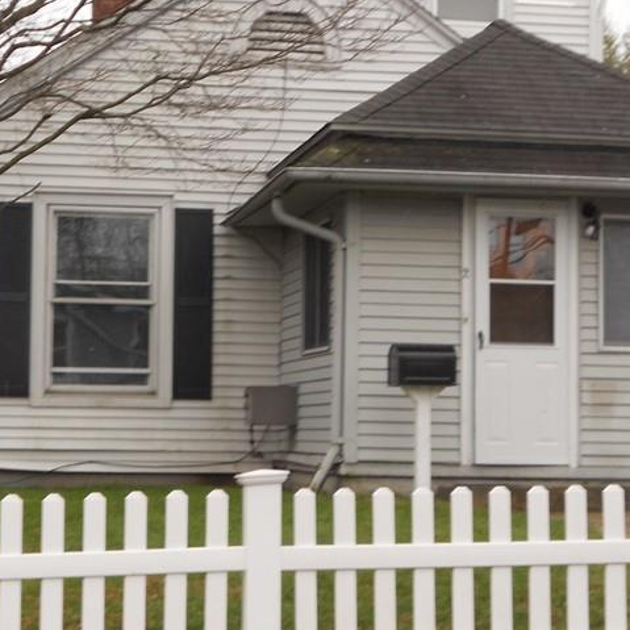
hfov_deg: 19.9
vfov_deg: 19.9
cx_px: 305
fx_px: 1791
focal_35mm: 87
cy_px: 345
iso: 80
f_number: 4.3
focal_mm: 8.2
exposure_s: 1/40
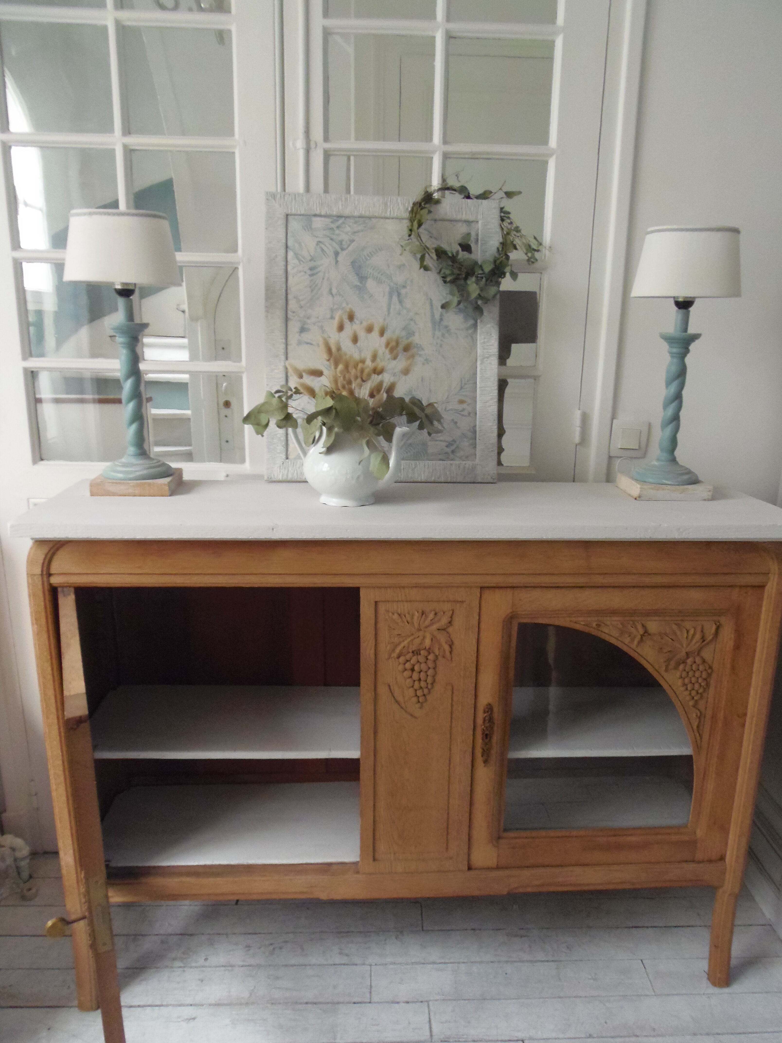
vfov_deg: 71.6
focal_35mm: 24
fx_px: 723
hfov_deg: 56.8
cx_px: 391
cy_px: 522
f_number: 2.9
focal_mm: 4.3
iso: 400
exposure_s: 1/25
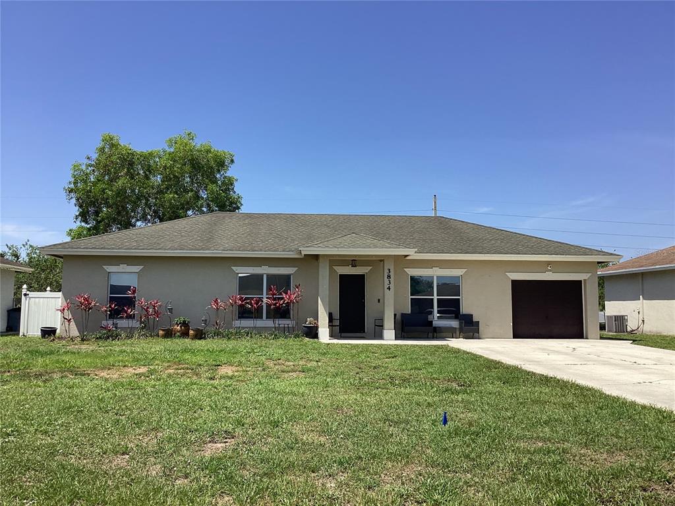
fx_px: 604
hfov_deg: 58.4
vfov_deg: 45.4
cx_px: 338
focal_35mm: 31
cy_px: 253
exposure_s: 1/1294
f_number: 2.4
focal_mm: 3.3
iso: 25
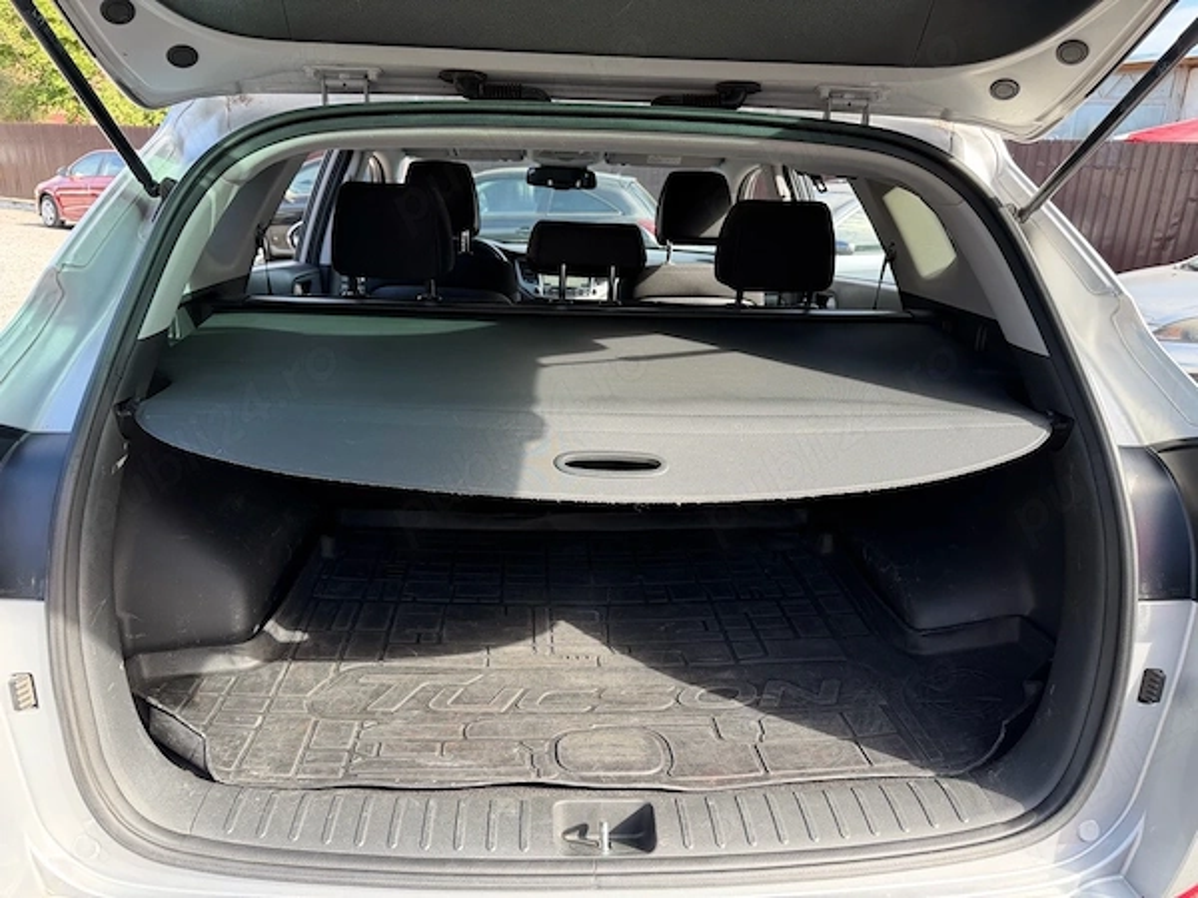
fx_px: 831
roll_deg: -1.3
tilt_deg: -17.7
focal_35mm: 24
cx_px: 599
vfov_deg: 56.8
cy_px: 449
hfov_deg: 71.6
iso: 100
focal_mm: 6.76
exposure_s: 1/360
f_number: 1.78
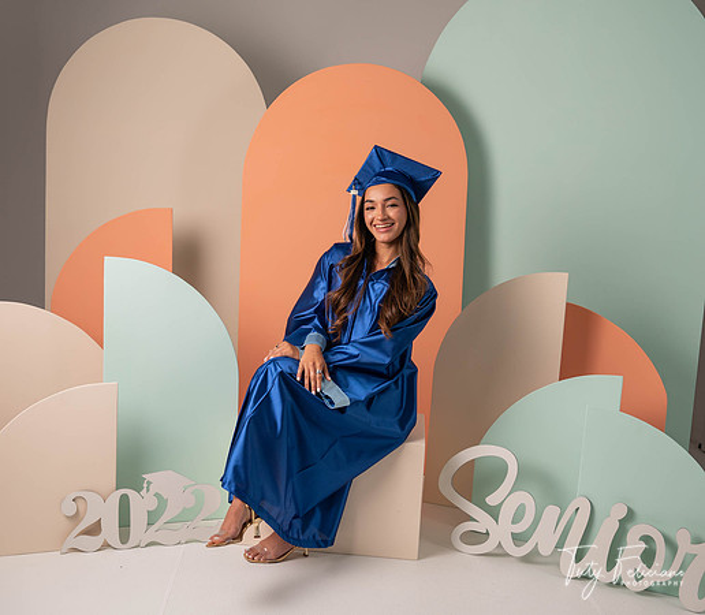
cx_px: 323
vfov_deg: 41.9
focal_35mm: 37
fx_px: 802
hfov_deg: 47.4
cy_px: 308
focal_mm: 30
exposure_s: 1/125
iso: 125
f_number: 5
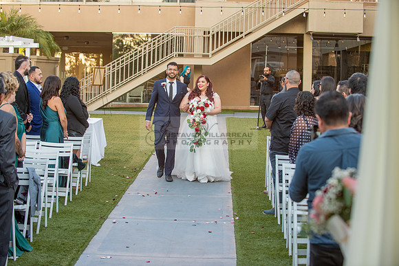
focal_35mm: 75
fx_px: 831
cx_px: 200
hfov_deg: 27.0
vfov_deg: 18.2
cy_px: 133
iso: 800
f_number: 4
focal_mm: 75
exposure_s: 1/320
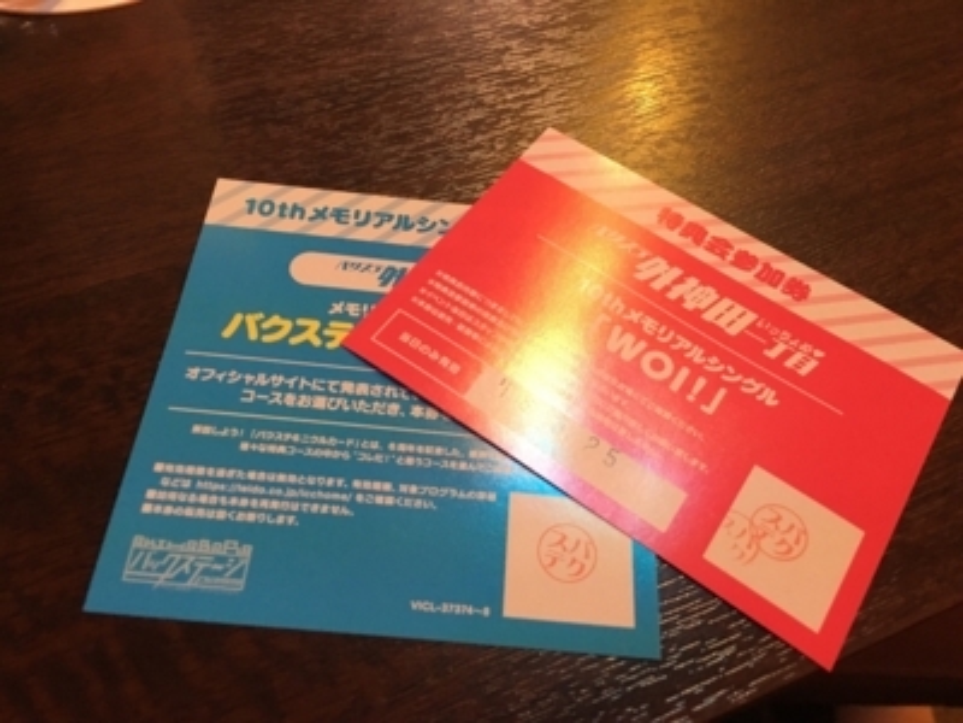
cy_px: 362
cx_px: 482
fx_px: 807
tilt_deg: -60.1
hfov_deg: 61.7
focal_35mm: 29
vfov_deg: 48.2
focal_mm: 4.15
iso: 200
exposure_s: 1/30
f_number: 2.2
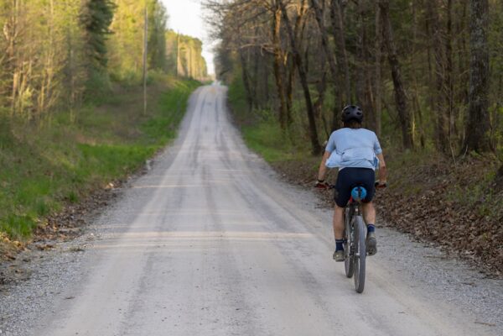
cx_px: 252
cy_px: 168
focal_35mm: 75
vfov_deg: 18.2
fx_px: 1048
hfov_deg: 27.0
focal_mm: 50
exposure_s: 1/800
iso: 200
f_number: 2.2
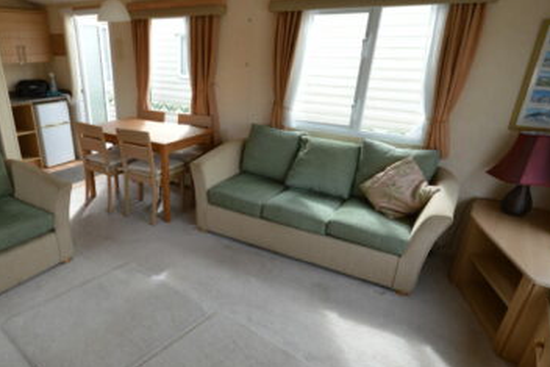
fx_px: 352
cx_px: 192
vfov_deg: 54.8
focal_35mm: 23
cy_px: 219
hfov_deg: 74.2
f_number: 5.6
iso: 250
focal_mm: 10
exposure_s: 1/125
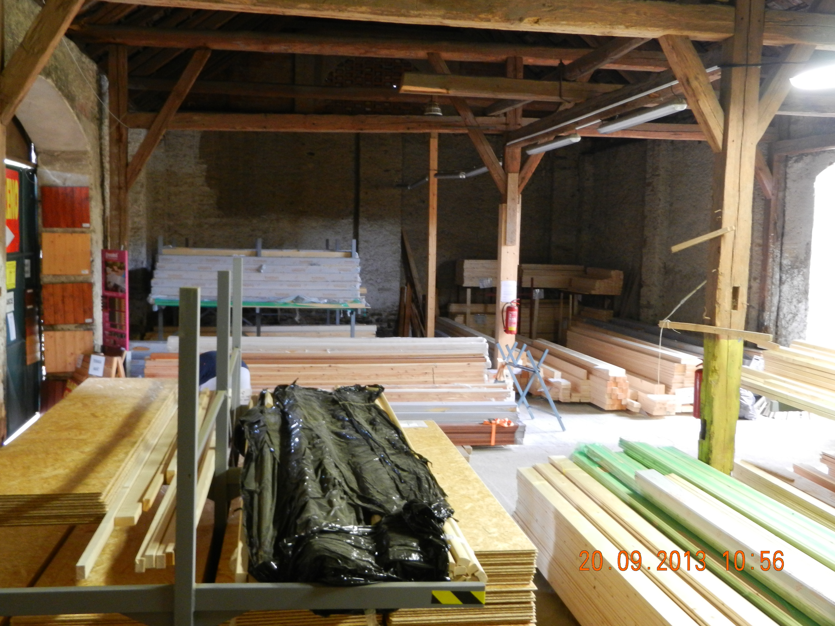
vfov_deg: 42.9
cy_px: 313
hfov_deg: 55.4
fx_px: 796
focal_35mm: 33
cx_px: 418
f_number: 3.8
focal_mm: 5.9
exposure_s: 1/5
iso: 400
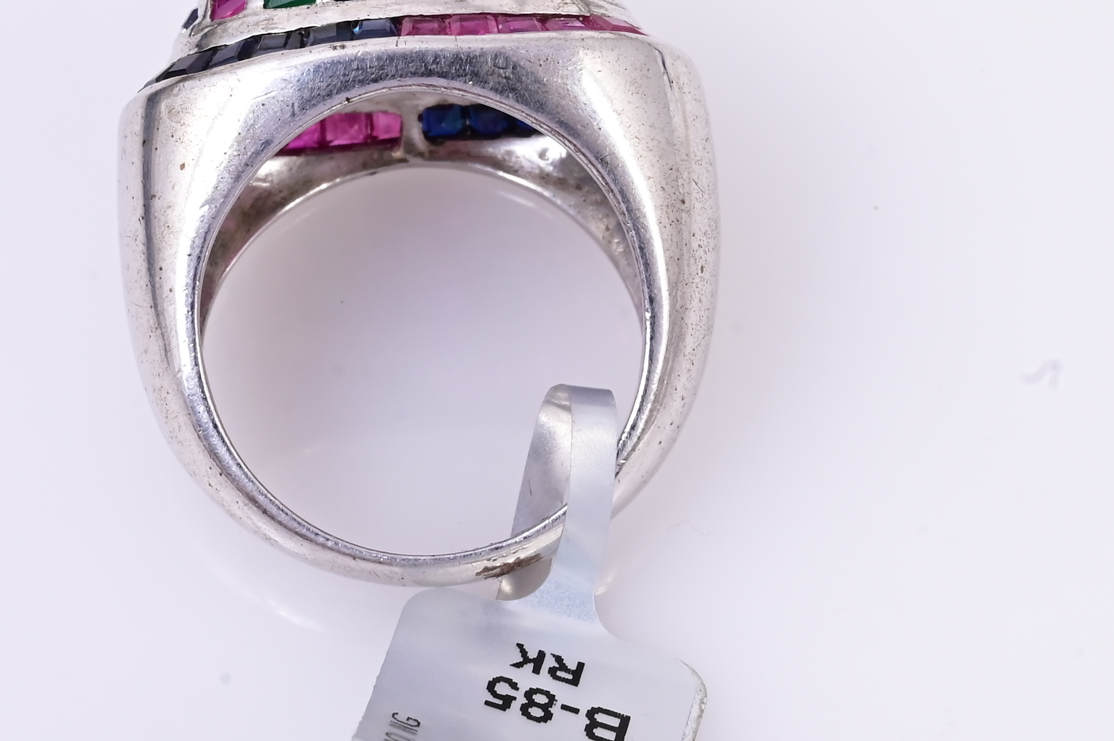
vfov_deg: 7.0
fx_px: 6061
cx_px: 411
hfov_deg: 10.5
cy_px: 264
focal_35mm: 196
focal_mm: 70
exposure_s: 1/80
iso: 640
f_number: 20
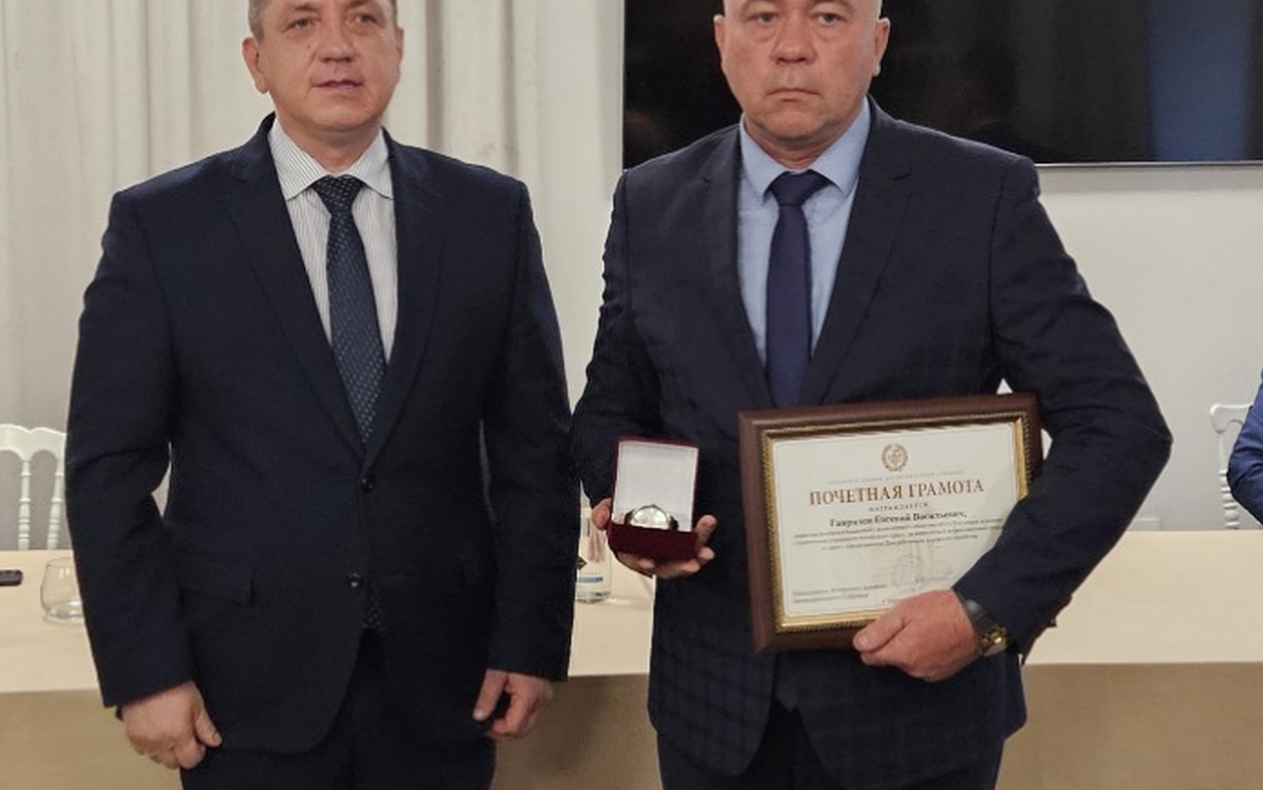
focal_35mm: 26
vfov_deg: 47.5
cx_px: 595
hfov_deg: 70.3
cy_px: 343
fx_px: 895
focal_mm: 5.4
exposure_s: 1/120
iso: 500
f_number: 1.8
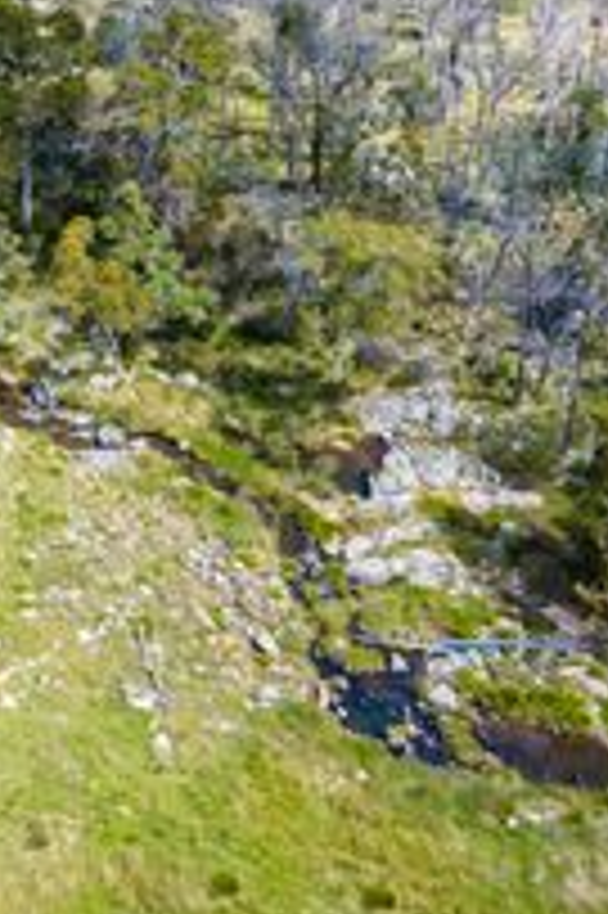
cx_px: -5
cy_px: 162
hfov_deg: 20.8
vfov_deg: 31.0
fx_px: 1599
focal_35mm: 63
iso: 100
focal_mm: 4.5
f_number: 2.8
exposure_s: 1/500
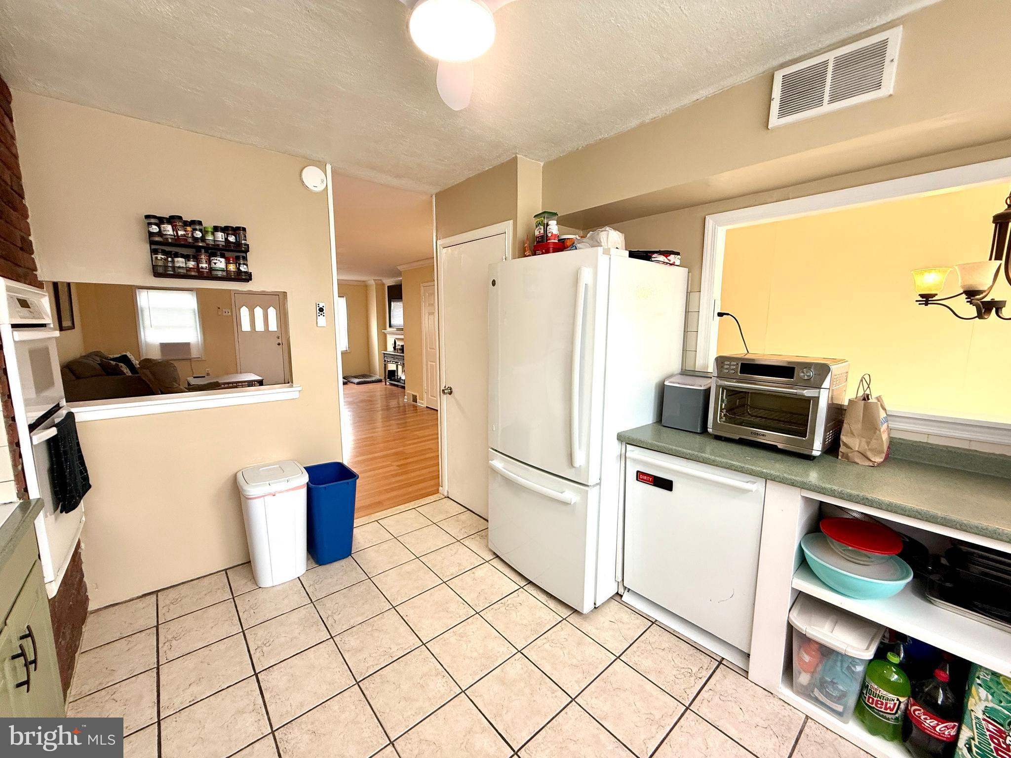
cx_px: 506
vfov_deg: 85.7
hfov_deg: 102.1
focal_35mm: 14
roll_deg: +0.1
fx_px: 409
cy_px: 379
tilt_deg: -8.7
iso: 100
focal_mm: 2.22
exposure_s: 1/99
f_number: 2.2
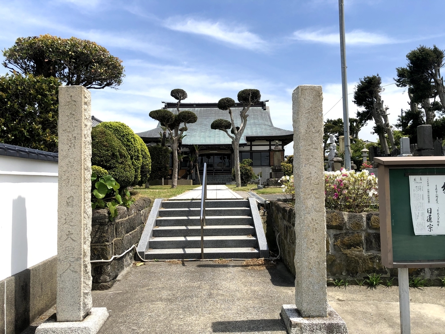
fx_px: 360
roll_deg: +1.0
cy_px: 167
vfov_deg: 49.7
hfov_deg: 63.4
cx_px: 222
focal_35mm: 28
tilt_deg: +2.1
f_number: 1.8
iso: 20
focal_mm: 4
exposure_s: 1/2404
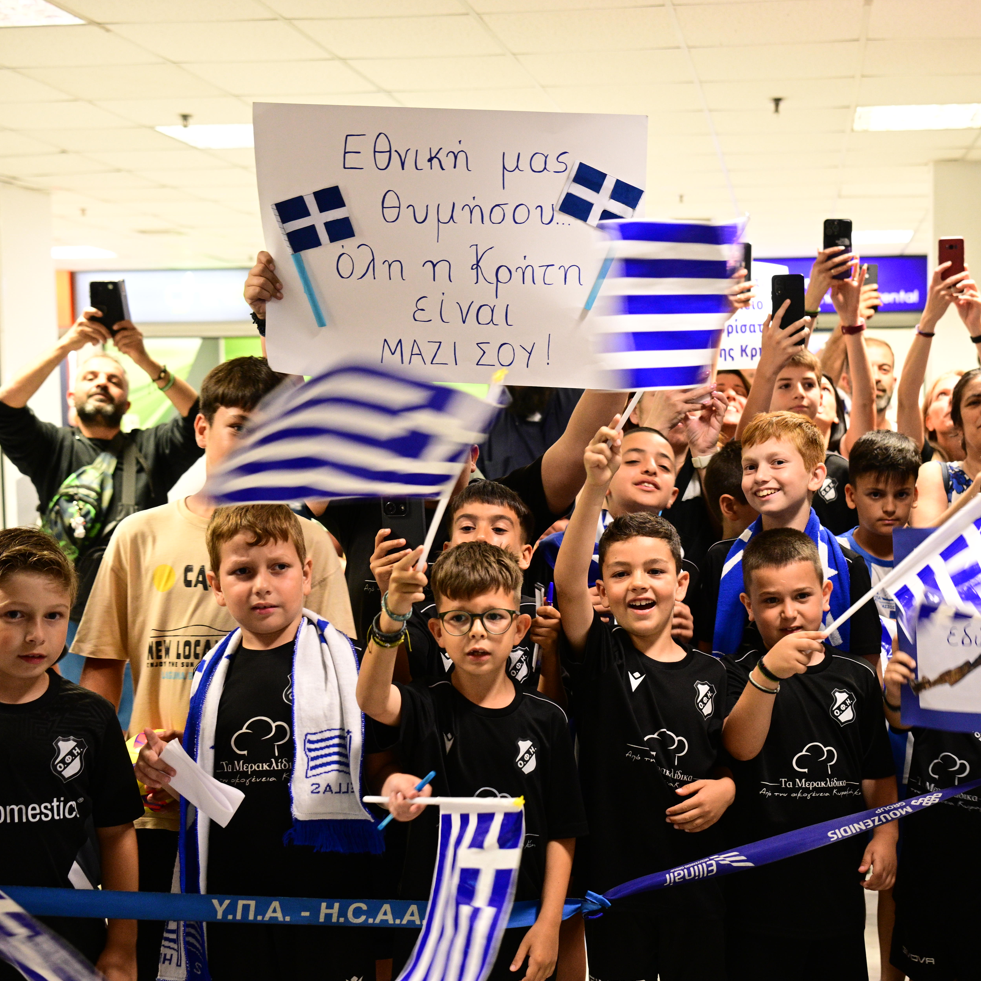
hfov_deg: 34.4
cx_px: 636
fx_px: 1571
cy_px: 538
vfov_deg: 34.7
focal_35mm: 49
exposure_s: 1/50
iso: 2000
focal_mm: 35
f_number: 2.8
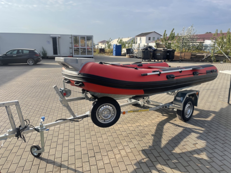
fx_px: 180
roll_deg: -0.9
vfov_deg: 51.3
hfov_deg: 65.3
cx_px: 116
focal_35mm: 27
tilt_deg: -11.8
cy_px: 84
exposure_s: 1/2564
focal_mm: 4.2
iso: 32
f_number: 1.6
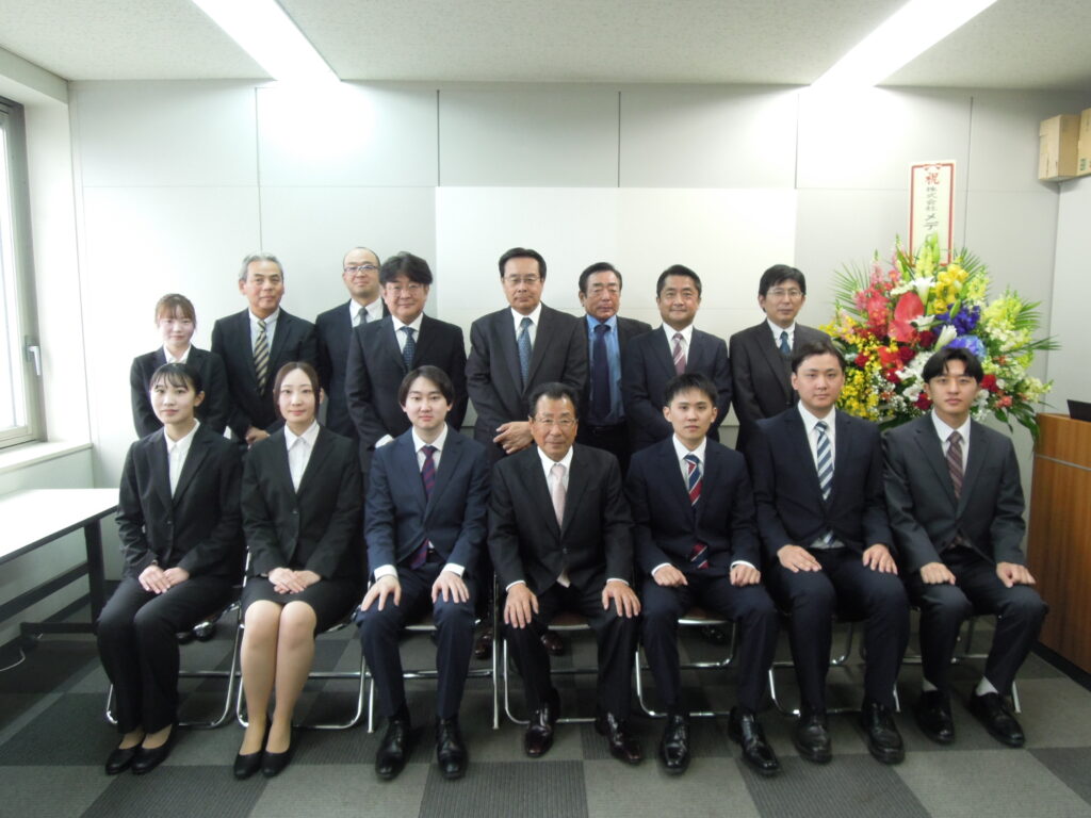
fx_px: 756
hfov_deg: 71.6
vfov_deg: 56.8
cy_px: 409
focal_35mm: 24
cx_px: 546
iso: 320
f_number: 2.8
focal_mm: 4.3
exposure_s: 1/30
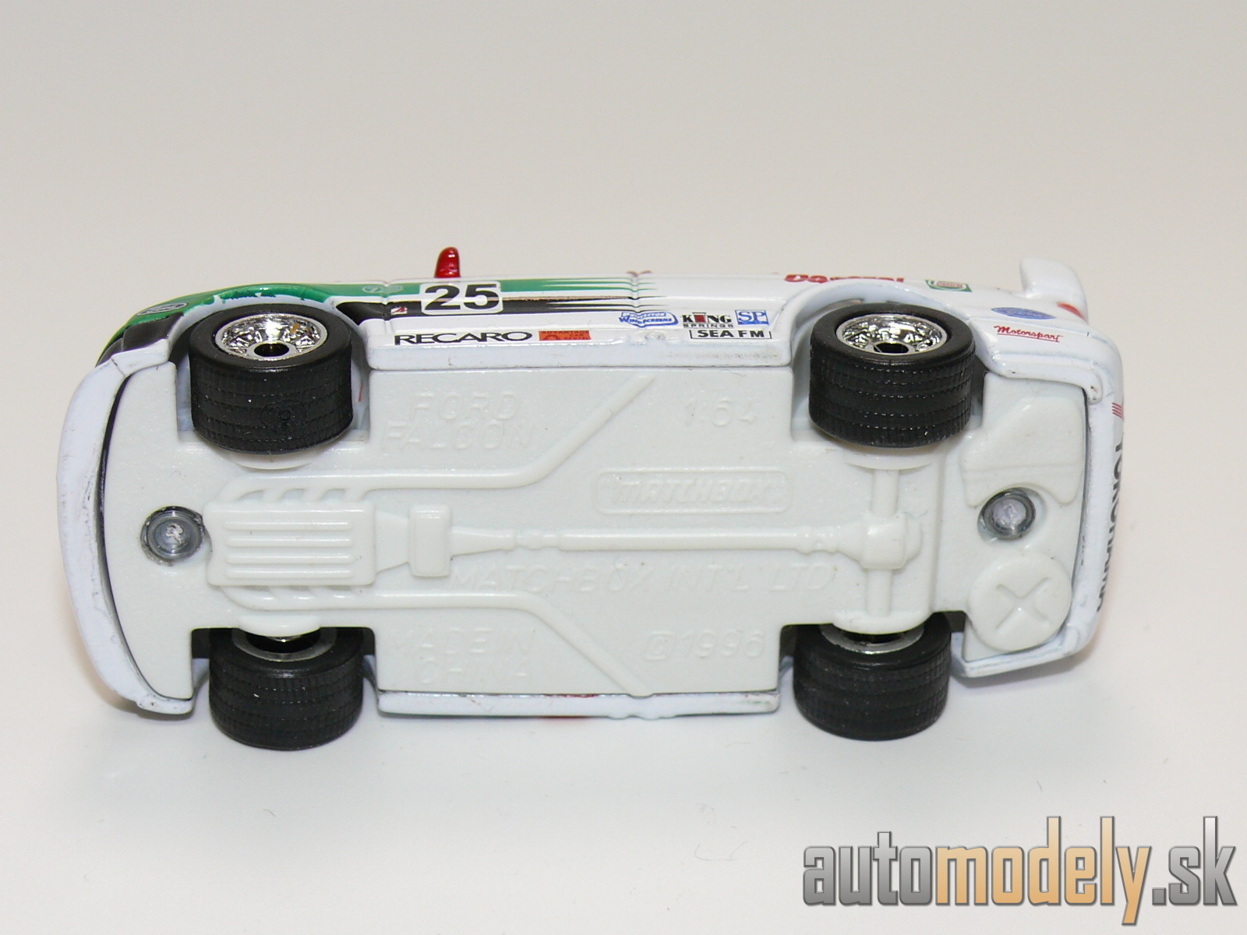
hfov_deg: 21.8
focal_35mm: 90
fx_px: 3242
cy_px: 468
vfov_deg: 16.4
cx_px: 624
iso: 100
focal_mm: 12.6
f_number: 4
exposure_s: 1/30
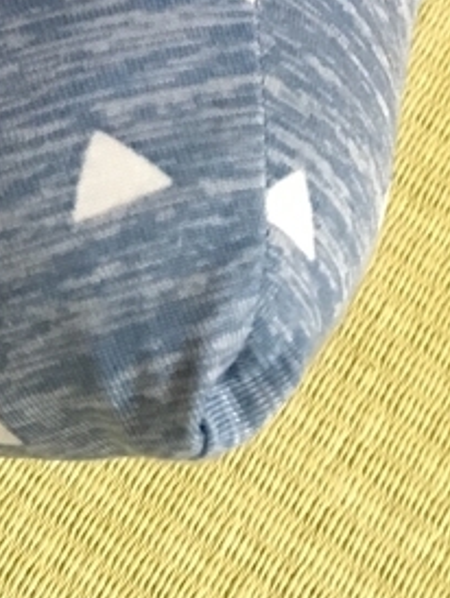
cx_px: -343
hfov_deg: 11.0
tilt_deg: -55.2
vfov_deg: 14.6
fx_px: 2198
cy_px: -255
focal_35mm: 127
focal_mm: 4.15
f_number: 2.2
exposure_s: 1/20
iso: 200
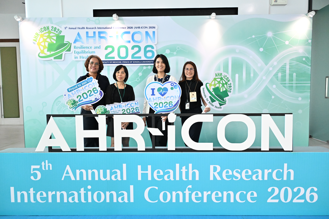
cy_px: 110
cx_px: 164
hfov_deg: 68.4
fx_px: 242
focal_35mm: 26
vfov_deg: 48.7
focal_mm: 26.5
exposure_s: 1/640
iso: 6400
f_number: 4
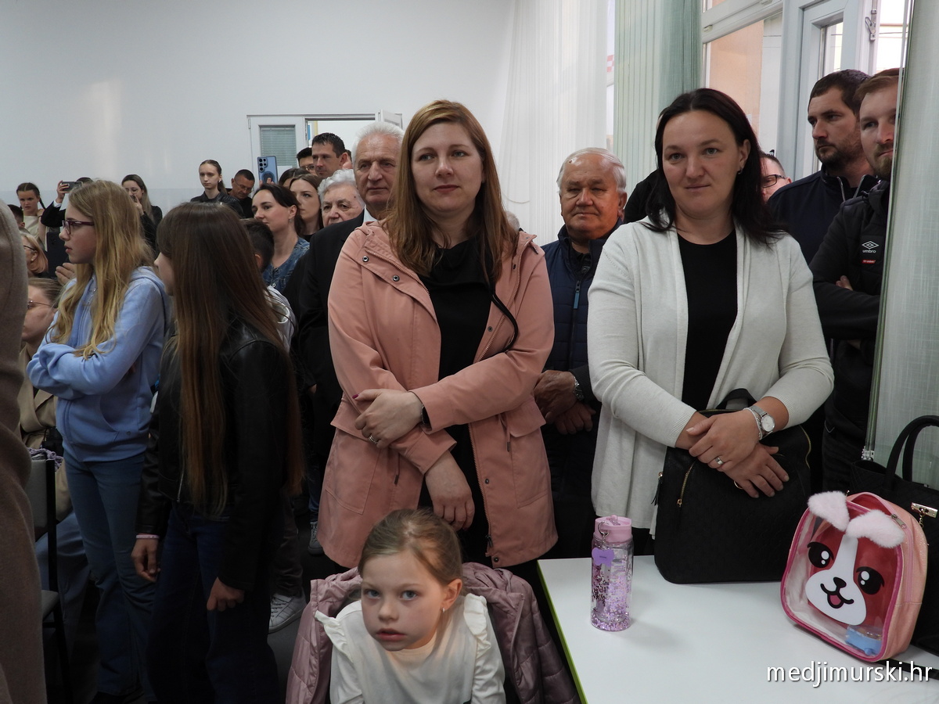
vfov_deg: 44.2
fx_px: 868
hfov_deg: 56.8
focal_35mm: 32
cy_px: 352
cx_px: 470
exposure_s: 1/30
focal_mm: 5.8
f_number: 3.2
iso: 160
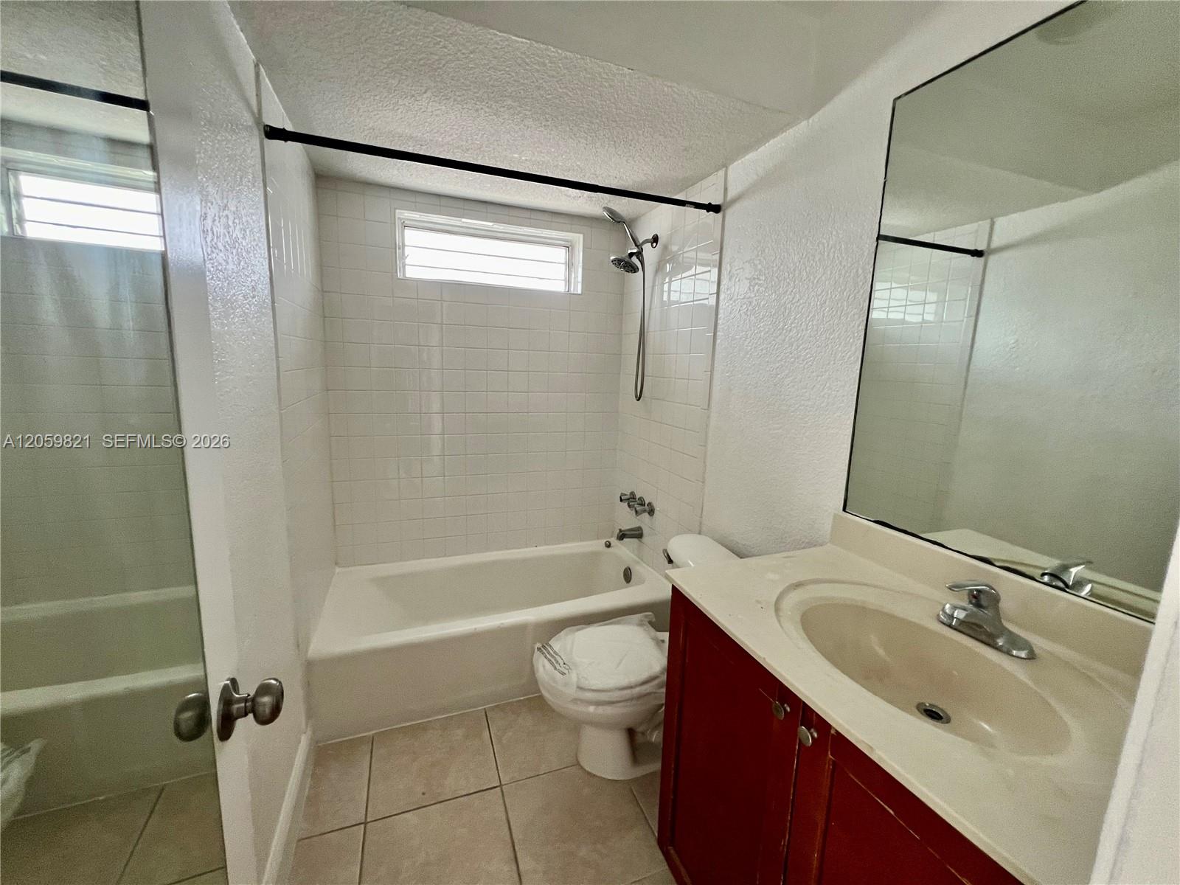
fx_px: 443
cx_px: 590
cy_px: 442
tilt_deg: -9.0
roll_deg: -1.7
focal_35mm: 13
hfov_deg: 106.2
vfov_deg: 89.9
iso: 250
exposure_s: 1/99
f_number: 1.8
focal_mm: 1.57
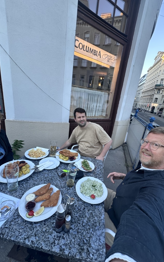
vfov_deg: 101.5
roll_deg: -10.7
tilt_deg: -15.5
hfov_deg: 74.7
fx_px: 107
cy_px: 131
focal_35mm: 15
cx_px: 87
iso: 80
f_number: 2.2
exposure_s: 1/99
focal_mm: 2.22
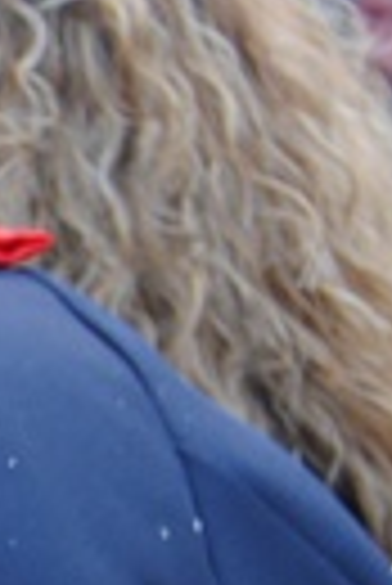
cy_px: 364
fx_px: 4170
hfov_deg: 5.0
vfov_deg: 8.0
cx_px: -1027
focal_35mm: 256
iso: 200
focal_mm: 28
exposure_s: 1/60
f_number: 4
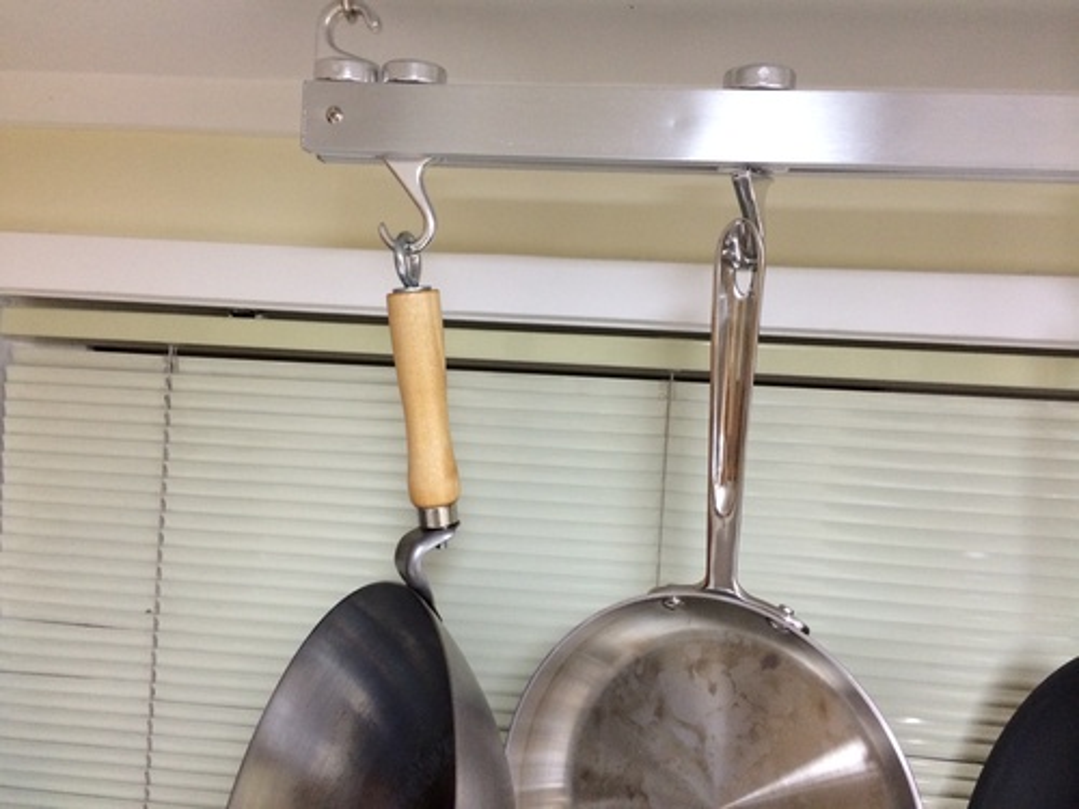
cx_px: 540
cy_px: 404
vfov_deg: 46.8
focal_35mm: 30
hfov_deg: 60.0
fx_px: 935
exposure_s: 1/30
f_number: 2.2
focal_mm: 4.12
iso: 250
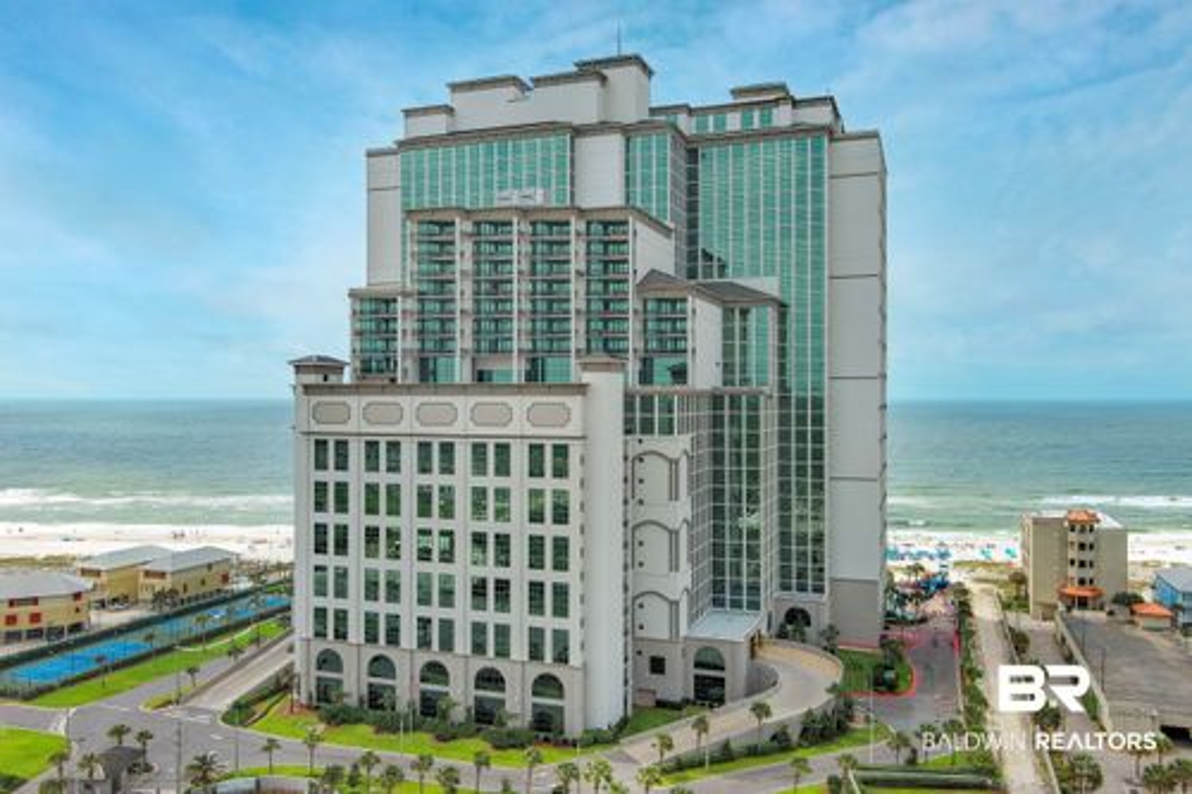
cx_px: 596
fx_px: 960
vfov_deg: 44.9
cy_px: 397
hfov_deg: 63.7
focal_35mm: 29
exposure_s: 1/1600
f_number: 6.3
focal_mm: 10.57
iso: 100
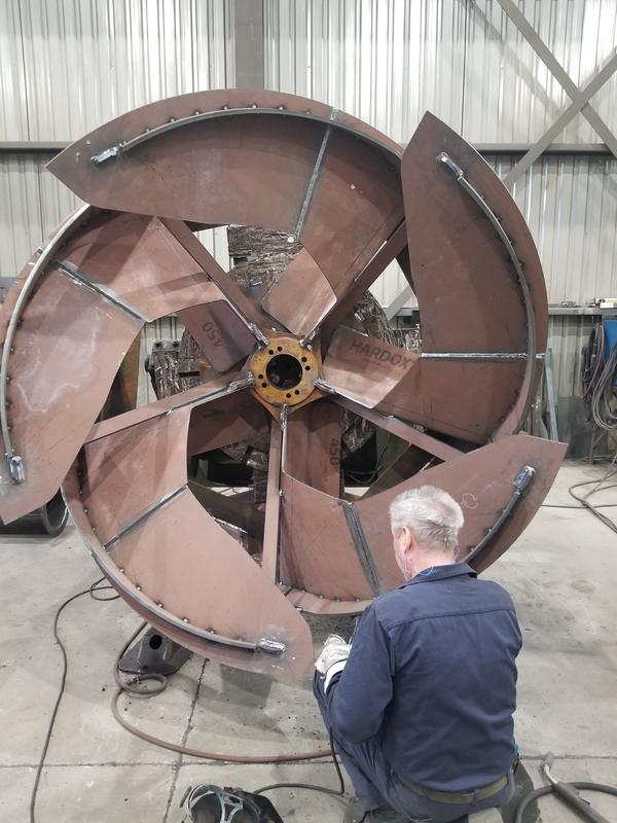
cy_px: 412
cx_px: 308
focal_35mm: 26
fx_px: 618
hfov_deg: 53.1
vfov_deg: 67.3
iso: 200
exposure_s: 1/20
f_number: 1.7
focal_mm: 4.25
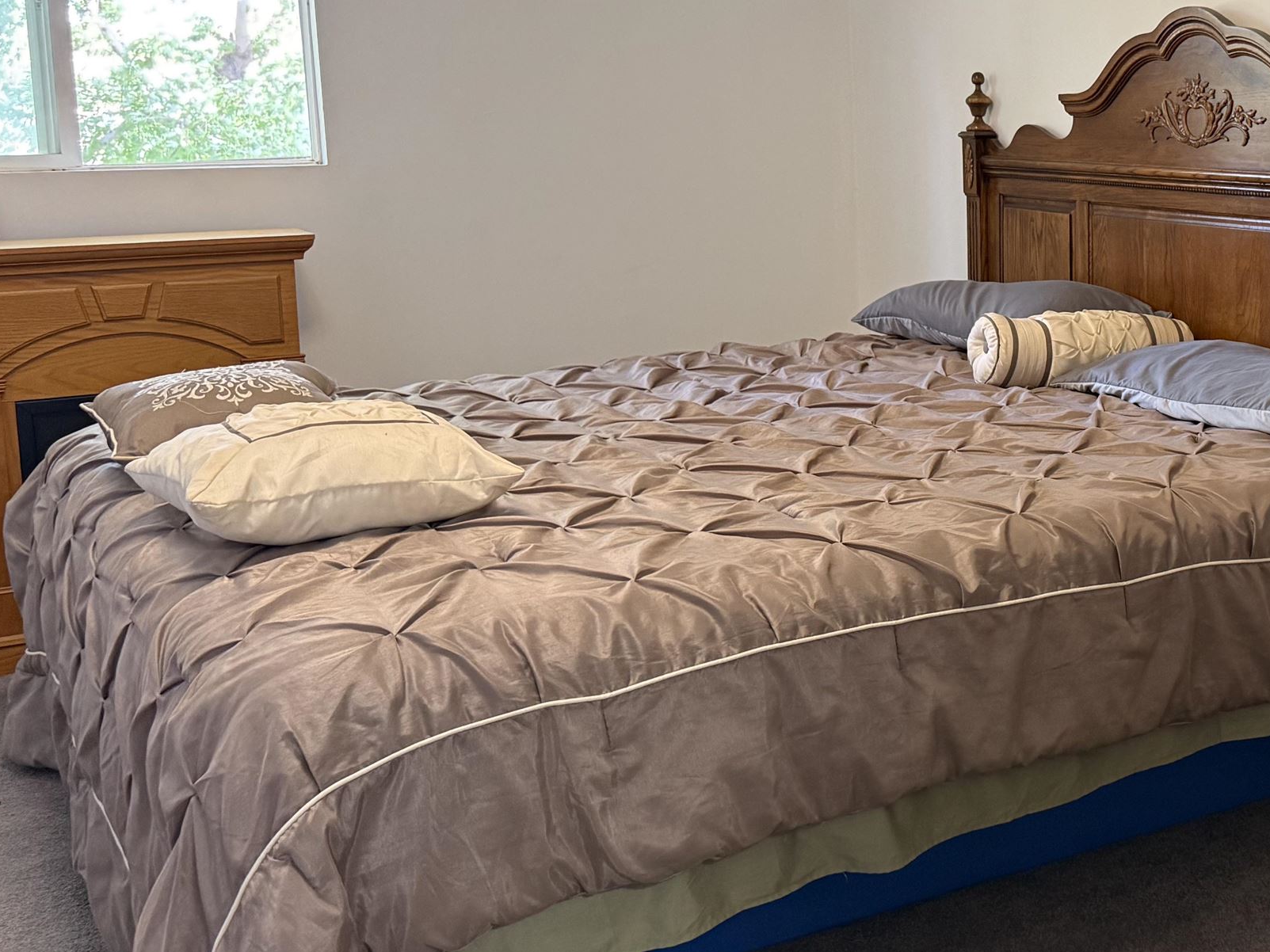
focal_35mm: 46
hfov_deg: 38.5
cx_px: 1136
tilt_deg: -7.2
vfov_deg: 31.3
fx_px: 1688
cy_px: 329
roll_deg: +0.3
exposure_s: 1/60
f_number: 1.78
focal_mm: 6.76
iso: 320
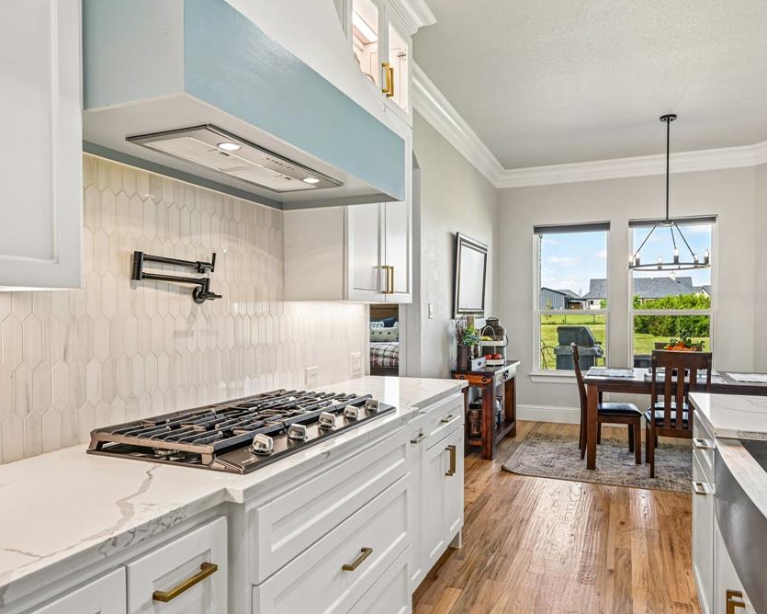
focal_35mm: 23
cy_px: 311
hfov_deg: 72.5
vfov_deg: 60.9
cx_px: 405
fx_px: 522
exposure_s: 1/100
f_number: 8
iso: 400
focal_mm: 20
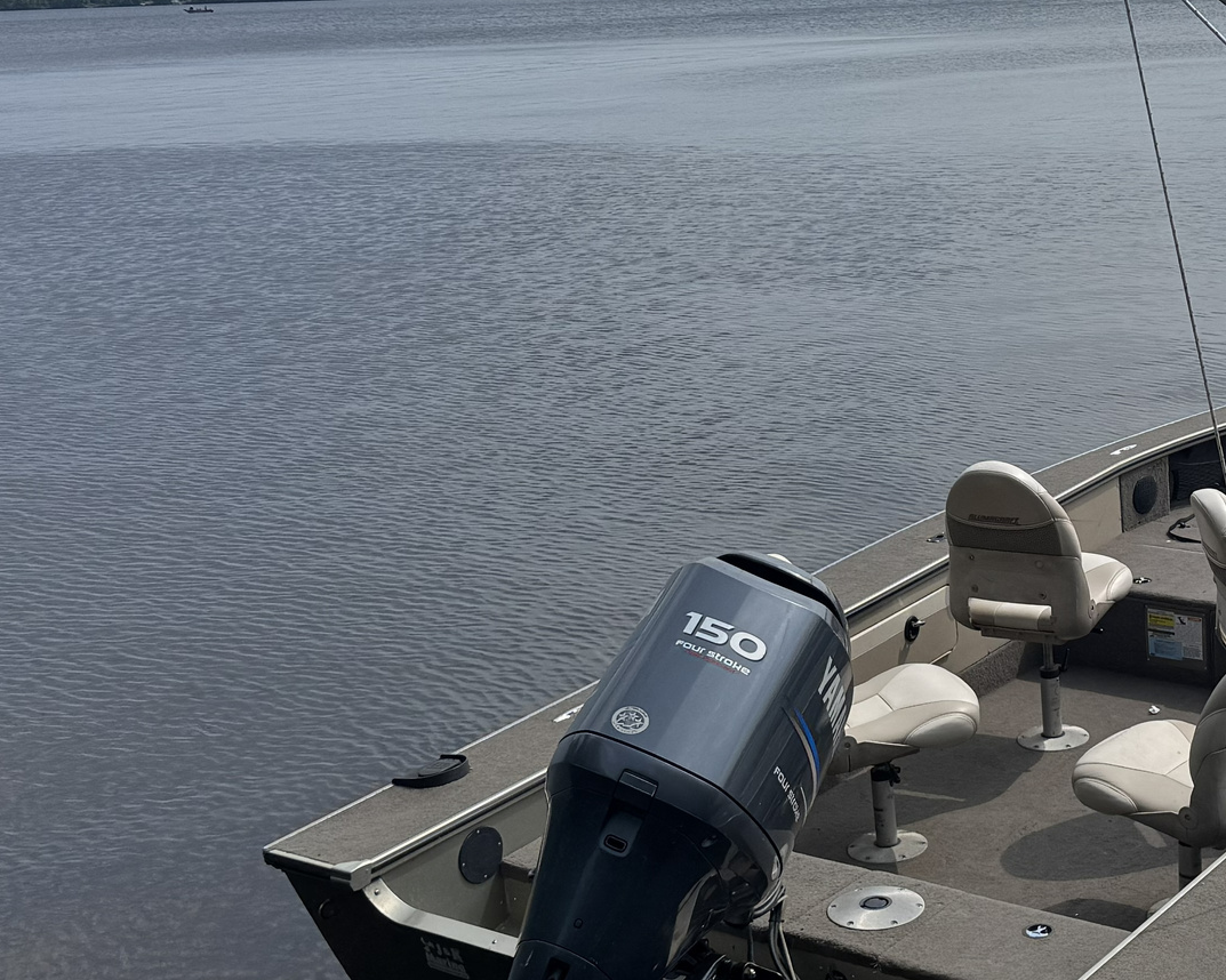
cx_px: 1011
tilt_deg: -12.4
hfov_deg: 29.7
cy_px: 461
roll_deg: +2.7
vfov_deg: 24.6
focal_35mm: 62
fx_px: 2249
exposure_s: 1/7937
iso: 80
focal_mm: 6.76
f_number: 1.78
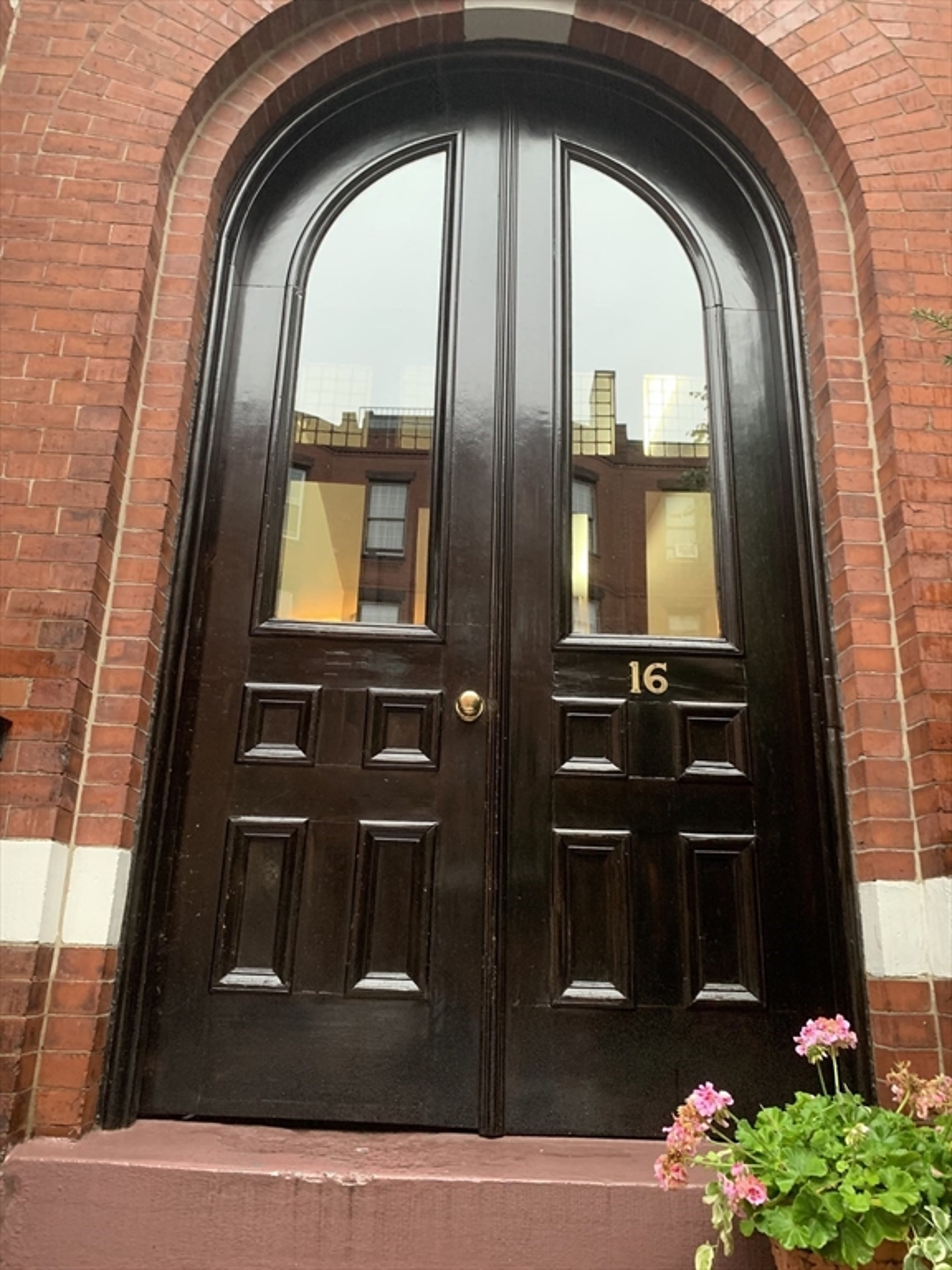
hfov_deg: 53.1
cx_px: 476
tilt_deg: +18.8
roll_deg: -2.3
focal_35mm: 26
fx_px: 953
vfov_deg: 67.3
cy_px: 635
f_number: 1.8
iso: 400
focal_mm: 4.25
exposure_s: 1/60
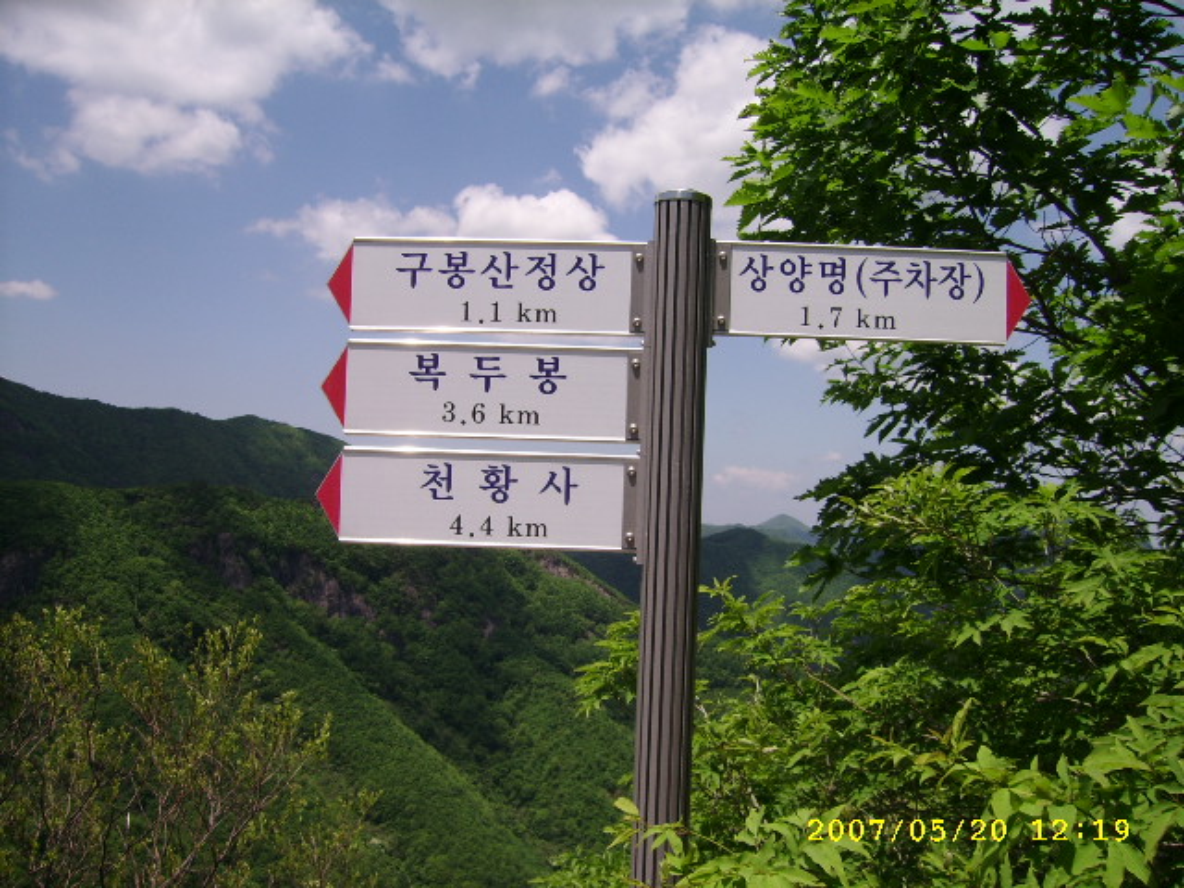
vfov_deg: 40.7
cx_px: 592
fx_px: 1197
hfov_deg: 52.6
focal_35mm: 35
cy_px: 444
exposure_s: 1/545
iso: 50
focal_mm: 5.95
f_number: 5.8
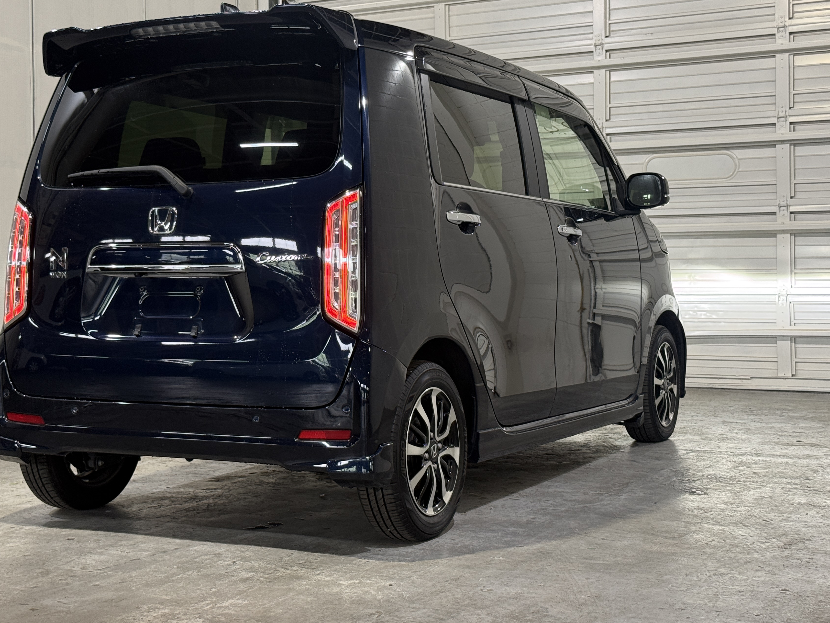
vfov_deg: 25.6
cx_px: 349
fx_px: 1367
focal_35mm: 57
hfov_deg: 33.7
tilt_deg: +0.1
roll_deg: +0.3
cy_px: 264
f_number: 1.78
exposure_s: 1/60
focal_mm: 6.76
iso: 125
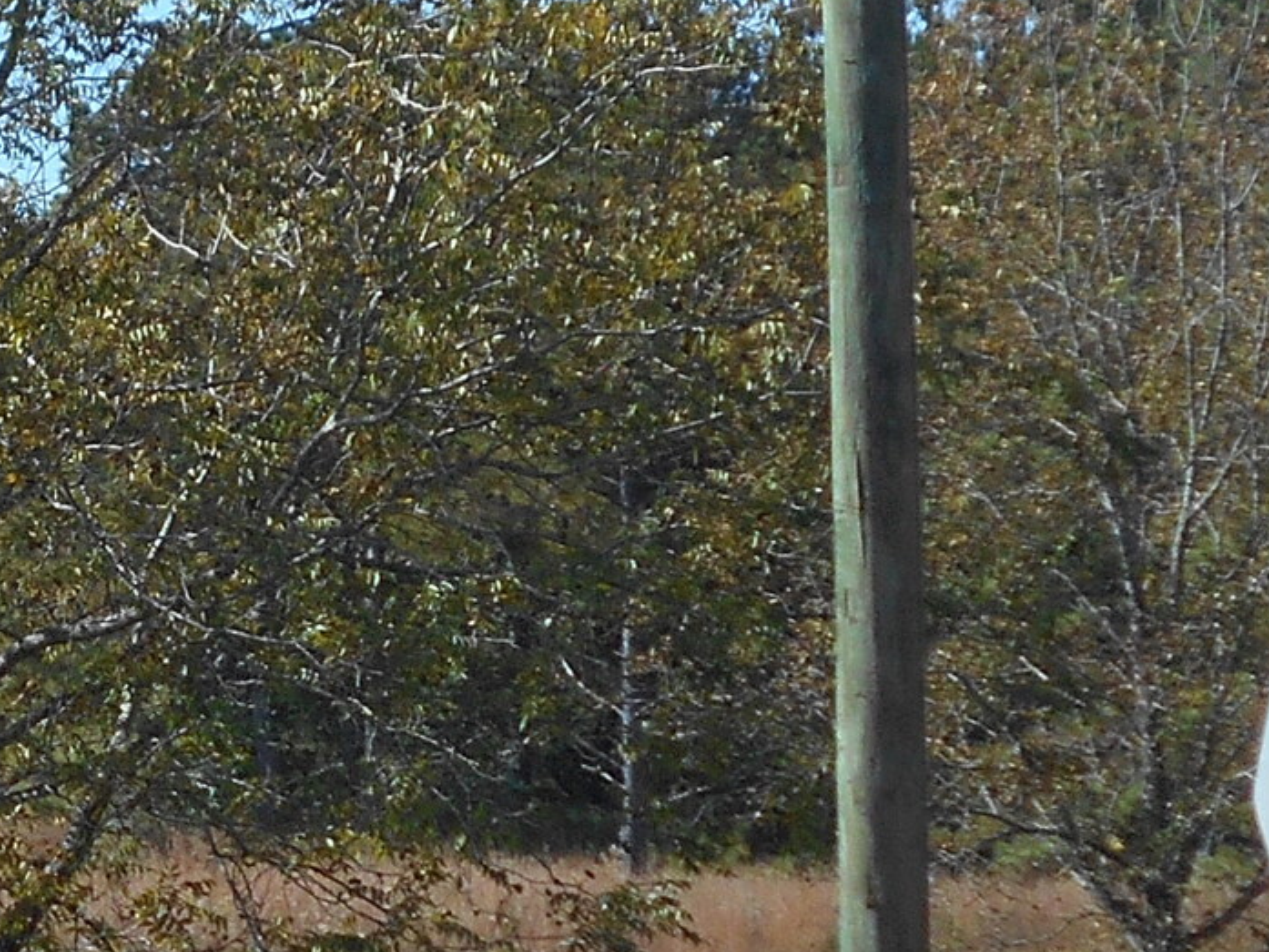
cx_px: -482
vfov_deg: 6.9
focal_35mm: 216
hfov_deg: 9.0
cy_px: 532
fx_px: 7920
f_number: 4.5
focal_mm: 8.8
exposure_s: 1/500
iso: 80
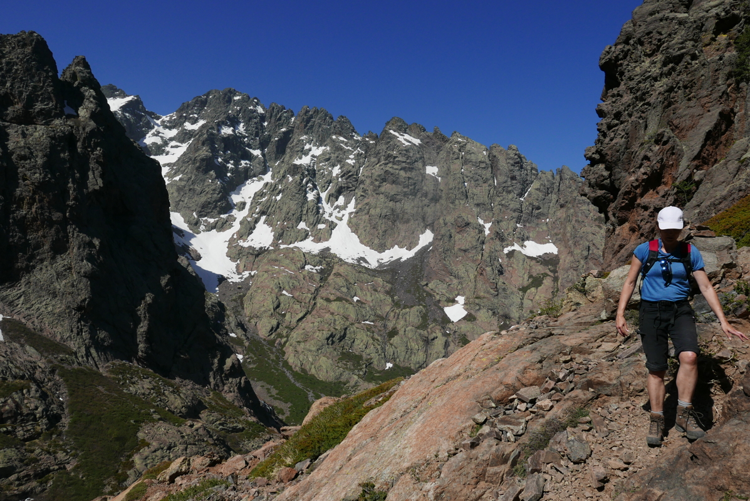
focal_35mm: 24
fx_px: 500
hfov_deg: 73.7
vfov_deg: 53.2
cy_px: 250
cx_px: 375
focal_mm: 10.9
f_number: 5.6
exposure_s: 1/1600
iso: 200
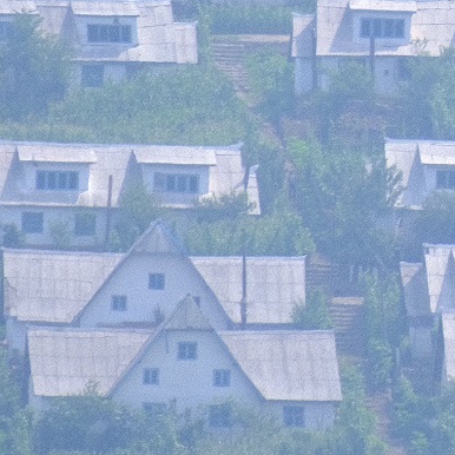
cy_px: -205
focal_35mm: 1697
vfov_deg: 1.0
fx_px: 25236
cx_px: 836
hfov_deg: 1.0
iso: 200
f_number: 6.3
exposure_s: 1/420
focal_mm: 289.3
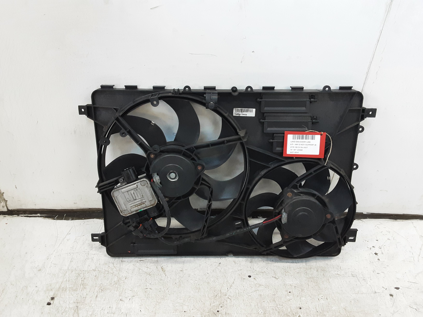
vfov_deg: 51.4
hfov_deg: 65.3
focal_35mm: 27
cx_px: 212
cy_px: 158
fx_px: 330
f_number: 1.9
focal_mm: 2.91
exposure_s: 1/33
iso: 160
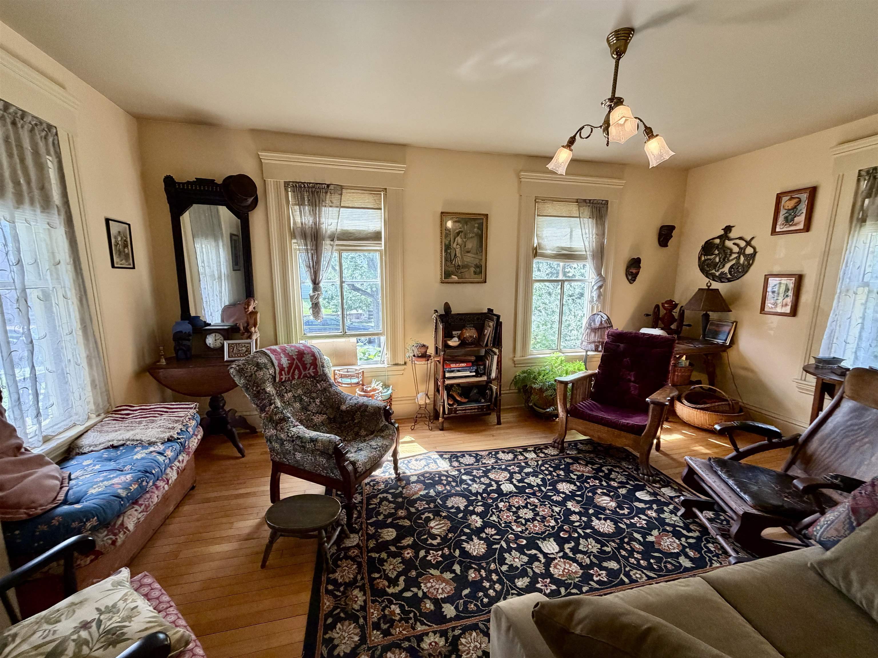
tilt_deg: -9.8
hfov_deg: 102.1
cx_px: 439
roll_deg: +0.0
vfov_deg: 85.7
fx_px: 355
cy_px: 329
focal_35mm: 14
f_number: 2.2
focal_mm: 2.22
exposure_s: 1/120
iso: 320
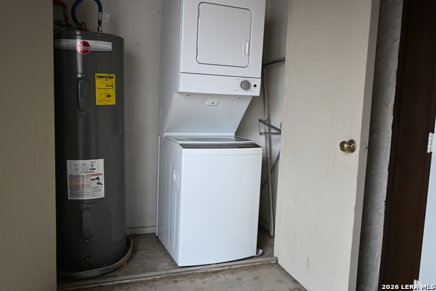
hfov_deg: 61.9
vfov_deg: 43.6
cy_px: 146
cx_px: 218
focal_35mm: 30
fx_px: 363
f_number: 4
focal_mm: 30
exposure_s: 1/125
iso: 1600
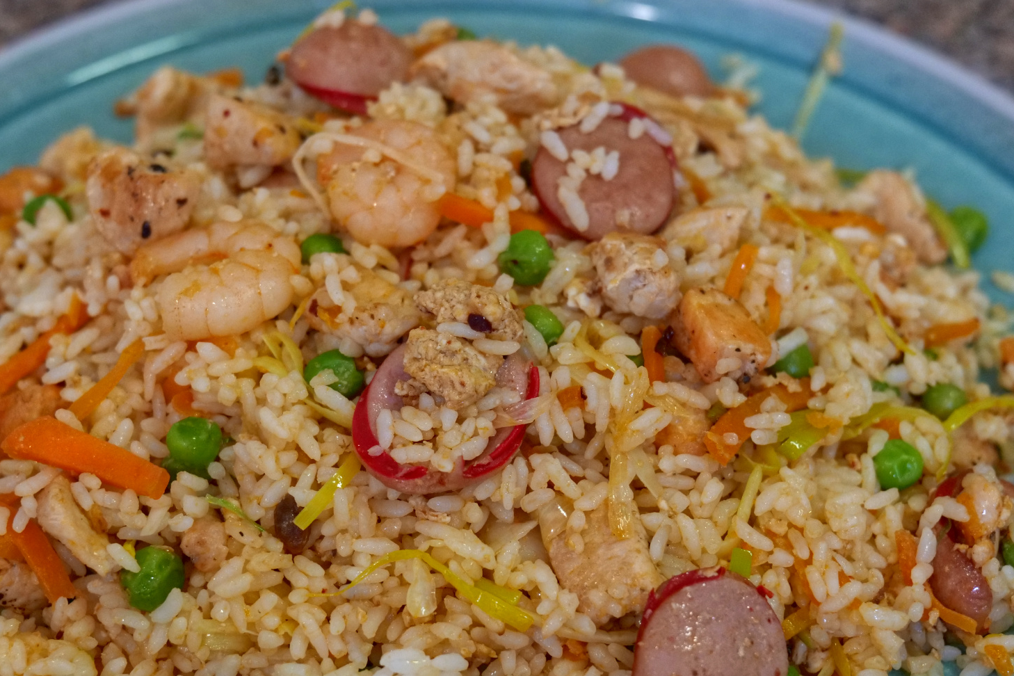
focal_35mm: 79
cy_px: 384
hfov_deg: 25.7
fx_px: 2225
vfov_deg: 17.3
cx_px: 441
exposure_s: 1/80
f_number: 7.1
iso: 6400
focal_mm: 60
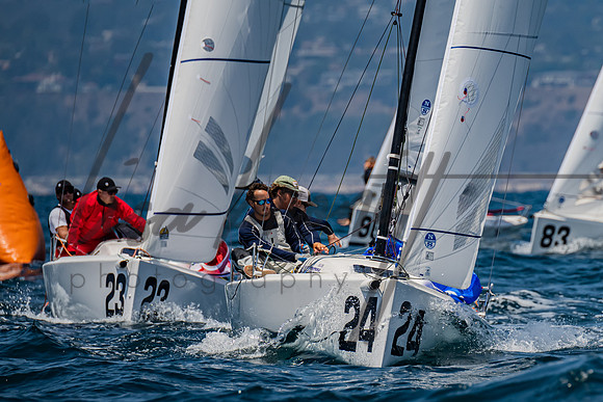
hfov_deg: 2.9
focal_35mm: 699
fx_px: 11712
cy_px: 345
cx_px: 517
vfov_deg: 2.0
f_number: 6.3
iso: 400
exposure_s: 1/2000
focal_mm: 400
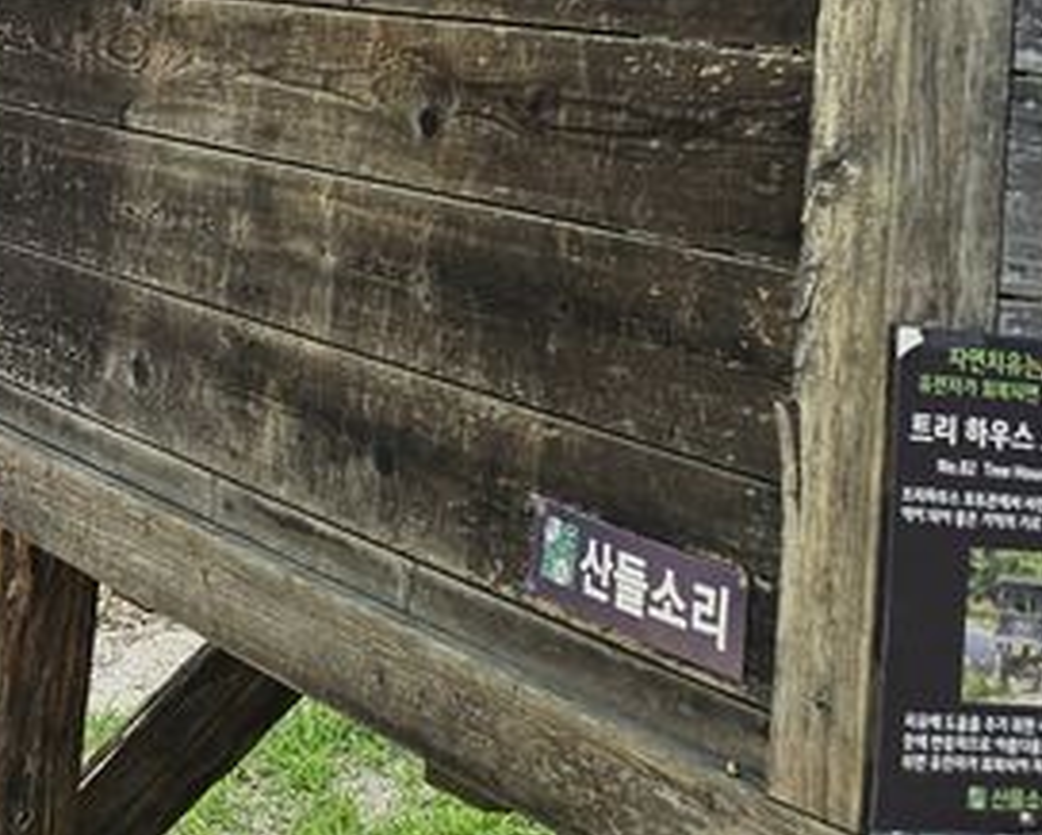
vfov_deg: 15.1
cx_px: -73
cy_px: -490
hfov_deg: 19.8
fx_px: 2870
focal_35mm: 93
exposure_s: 1/334
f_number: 1.8
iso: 50
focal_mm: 5
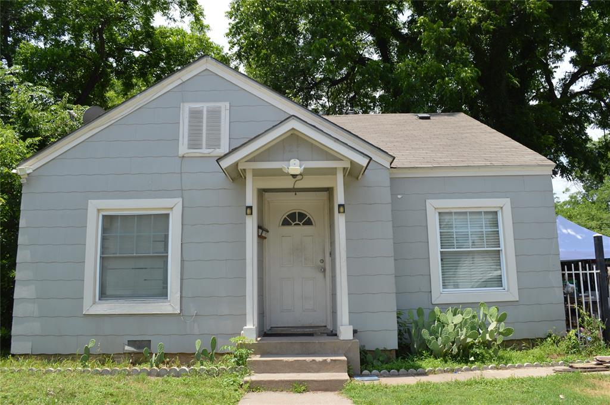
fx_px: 457
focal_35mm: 27
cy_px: 202
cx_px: 305
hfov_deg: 67.4
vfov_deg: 47.8
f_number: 7.1
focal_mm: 18
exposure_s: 1/200
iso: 100
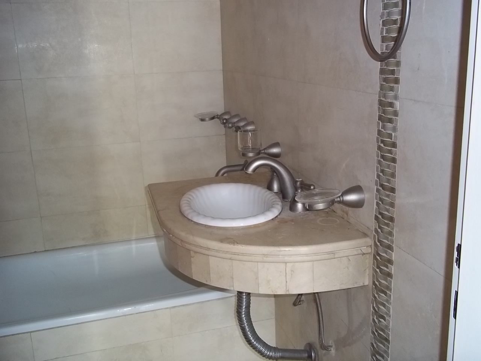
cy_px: 180
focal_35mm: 36
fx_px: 500
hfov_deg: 51.4
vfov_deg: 39.7
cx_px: 240
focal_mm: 6.5
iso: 160
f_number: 3.1
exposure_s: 1/30
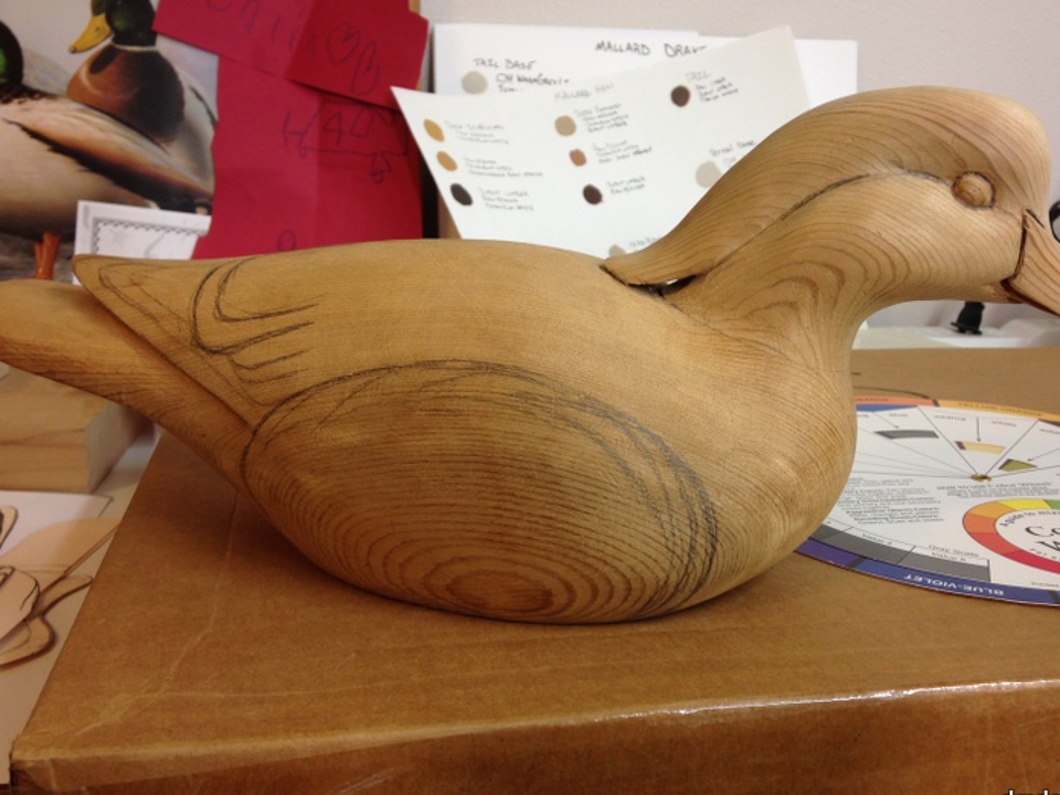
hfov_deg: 48.9
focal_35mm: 38
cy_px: 380
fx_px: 1163
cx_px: 572
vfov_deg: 37.7
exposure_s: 1/24
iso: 50
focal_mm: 4.12
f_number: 2.4
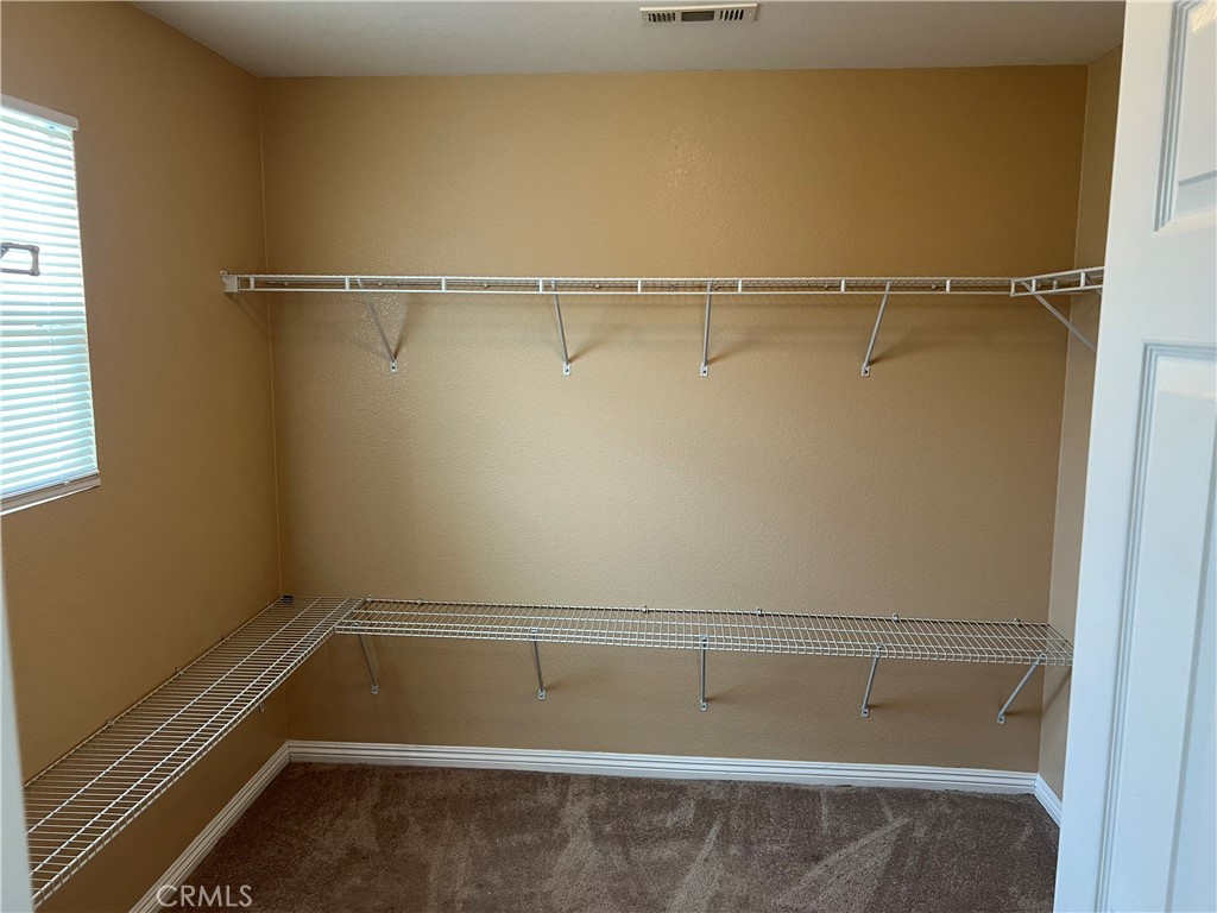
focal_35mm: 26
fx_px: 914
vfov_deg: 53.1
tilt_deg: -6.8
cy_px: 456
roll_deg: -0.4
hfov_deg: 67.3
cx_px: 608
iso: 125
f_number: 1.5
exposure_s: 1/60
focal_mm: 5.7
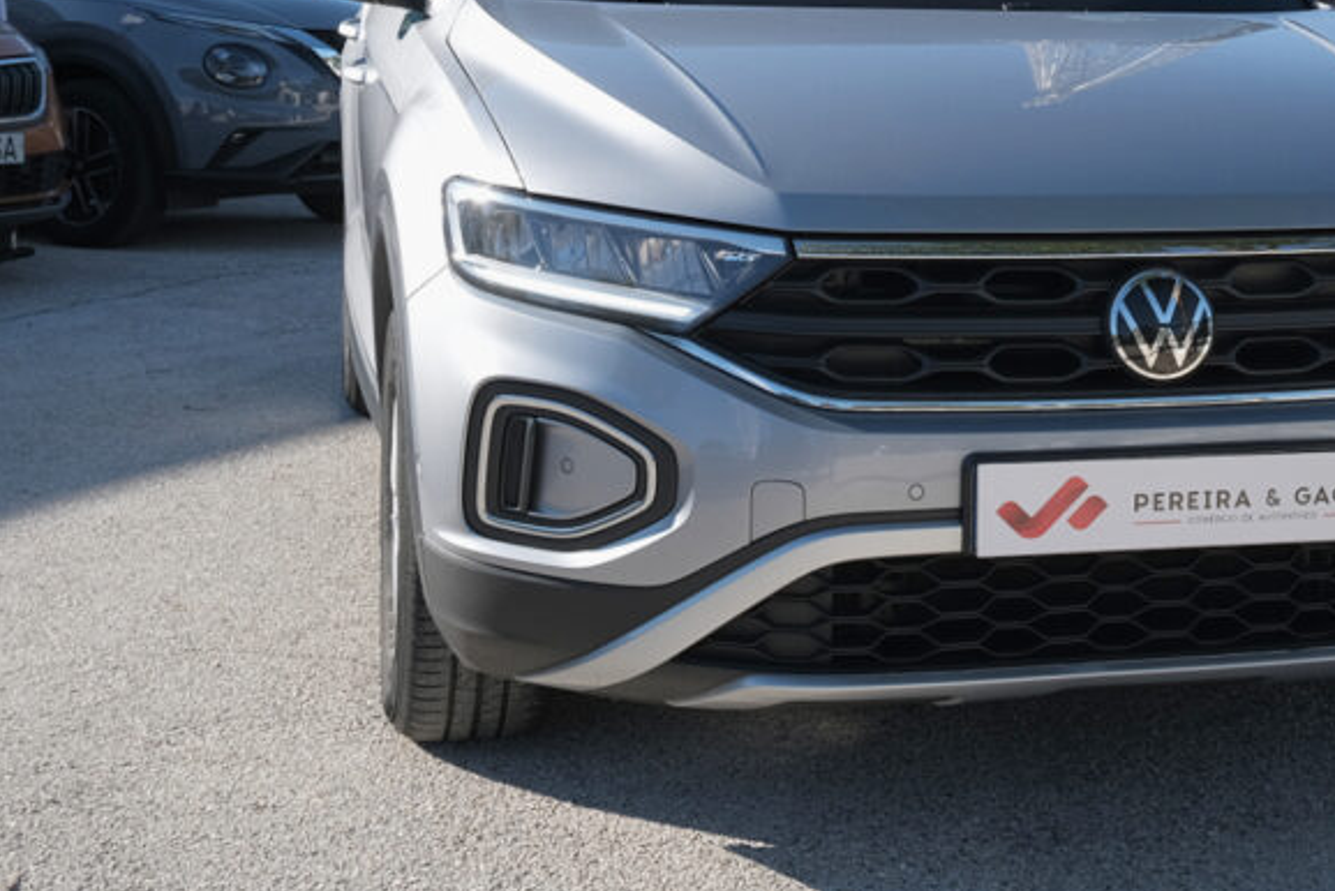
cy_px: 255
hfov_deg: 31.9
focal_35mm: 62
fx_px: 2300
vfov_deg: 21.8
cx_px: 977
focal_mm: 23.5
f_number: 9
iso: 160
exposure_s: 1/180
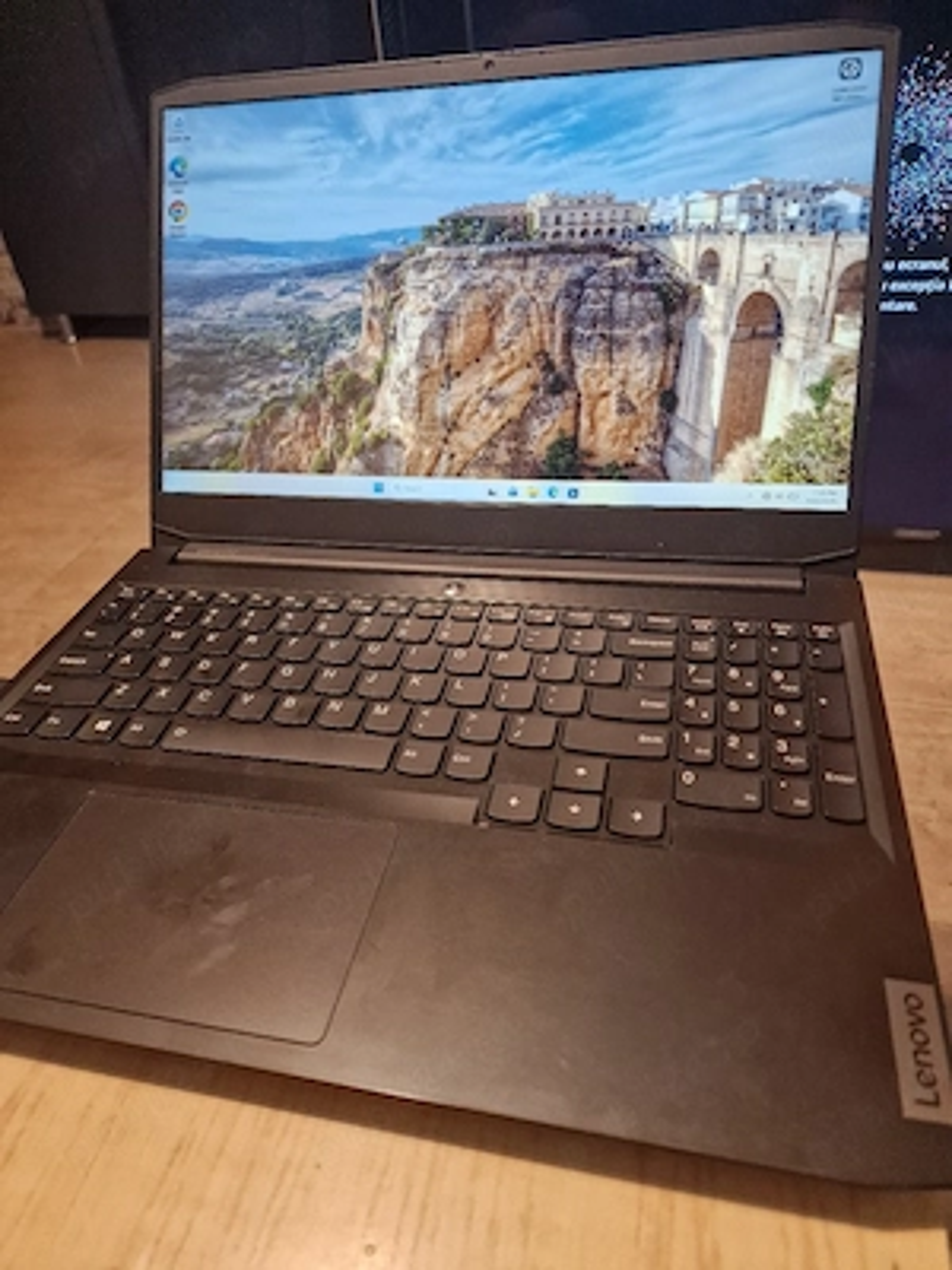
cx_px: 476
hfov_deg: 58.9
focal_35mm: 23
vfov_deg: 73.9
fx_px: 843
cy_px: 635
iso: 640
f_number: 1.8
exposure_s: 1/100
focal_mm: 6.4
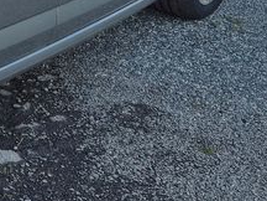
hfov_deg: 14.6
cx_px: -282
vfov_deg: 13.1
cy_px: -65
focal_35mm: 109
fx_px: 841
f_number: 1.8
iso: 25
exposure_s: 1/898
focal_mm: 5.4
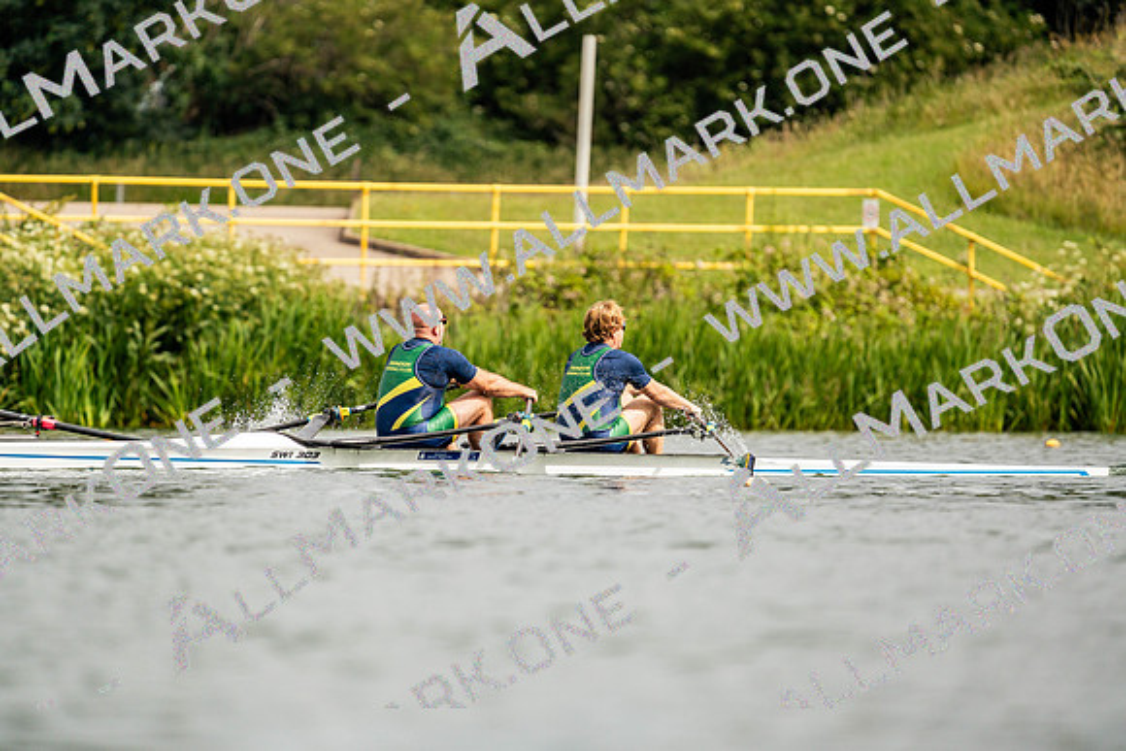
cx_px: 563
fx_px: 18770
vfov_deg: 2.3
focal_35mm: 600
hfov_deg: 3.4
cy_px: 376
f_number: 6.3
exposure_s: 1/2000
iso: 320
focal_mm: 600
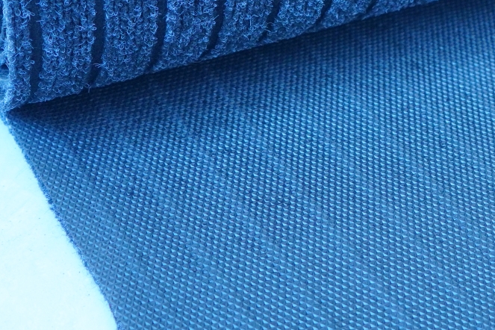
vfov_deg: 14.2
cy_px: 1
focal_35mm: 95
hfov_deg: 21.1
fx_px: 1306
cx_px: 420
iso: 640
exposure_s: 1/50
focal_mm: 28
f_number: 3.5
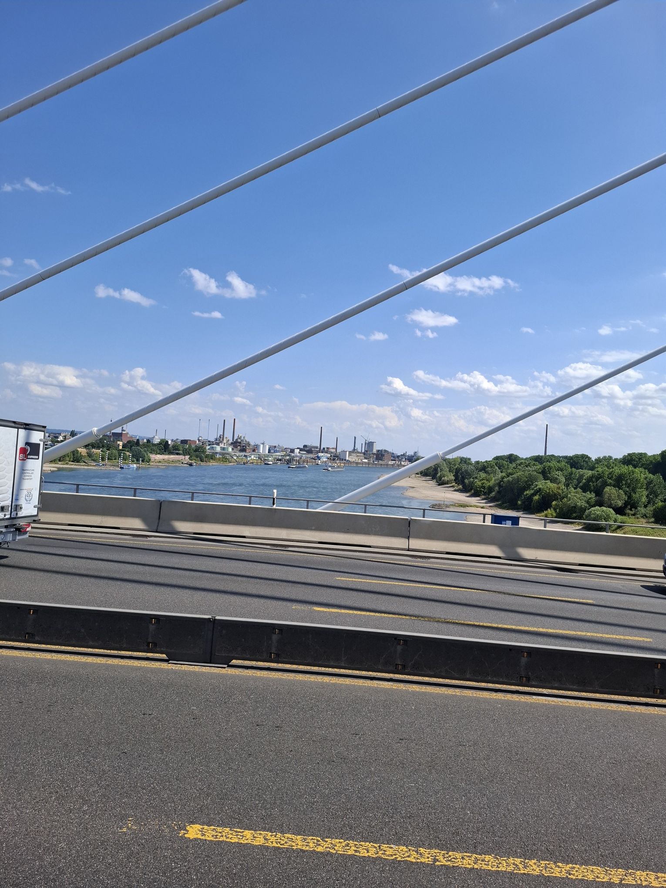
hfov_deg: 58.9
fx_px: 590
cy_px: 444
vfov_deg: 73.9
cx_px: 333
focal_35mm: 23
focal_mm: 5.54
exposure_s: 1/1887
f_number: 1.8
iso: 50
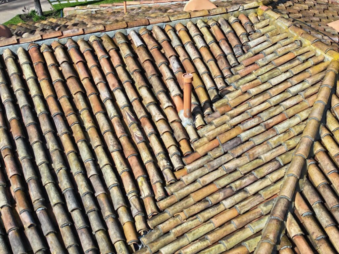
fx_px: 686
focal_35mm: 70
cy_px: 127
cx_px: 170
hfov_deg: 27.8
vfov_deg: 21.0
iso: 100
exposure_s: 1/1000
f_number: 2.8
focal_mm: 19.35
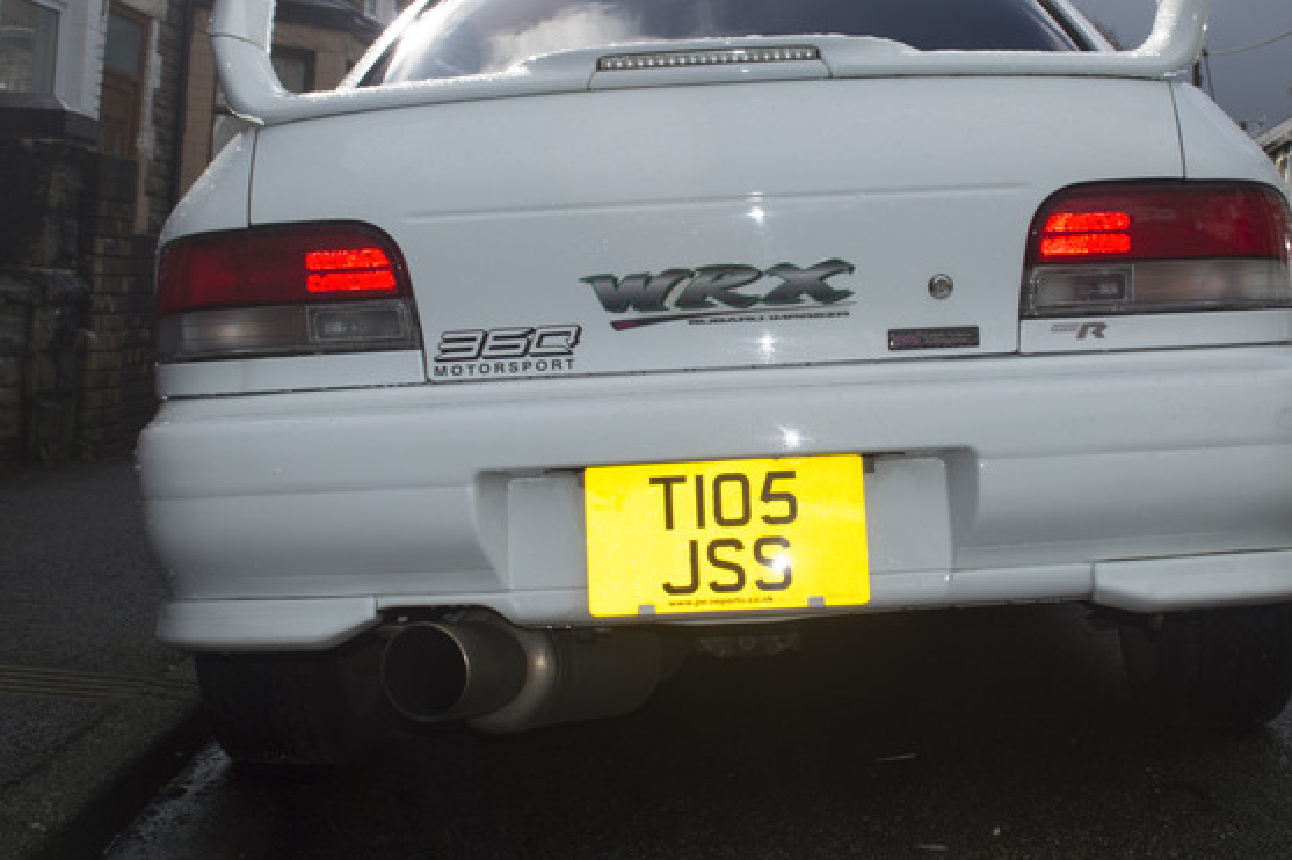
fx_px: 2009
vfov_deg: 24.1
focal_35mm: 56
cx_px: 738
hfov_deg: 35.6
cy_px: 318
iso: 100
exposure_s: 1/200
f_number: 9
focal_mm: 26
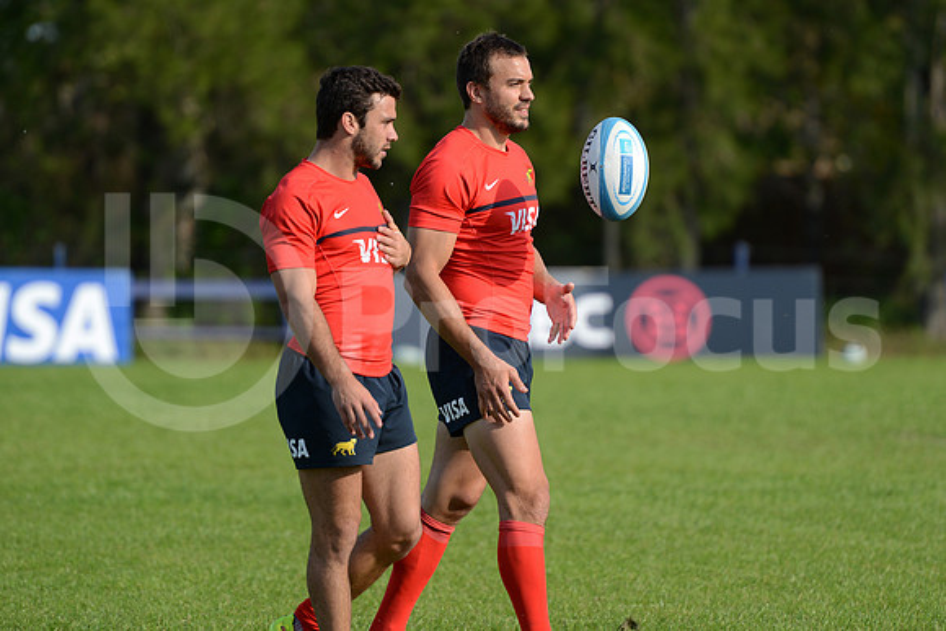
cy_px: 316
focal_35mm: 270
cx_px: 473
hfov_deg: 7.6
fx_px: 7096
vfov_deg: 5.1
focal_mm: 270
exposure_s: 1/1000
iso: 400
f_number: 4
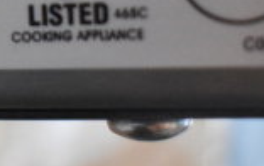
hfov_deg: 9.7
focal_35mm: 203
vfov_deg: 6.5
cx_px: -235
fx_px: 1463
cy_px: -28
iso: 6400
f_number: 4.5
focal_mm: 34
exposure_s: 1/100
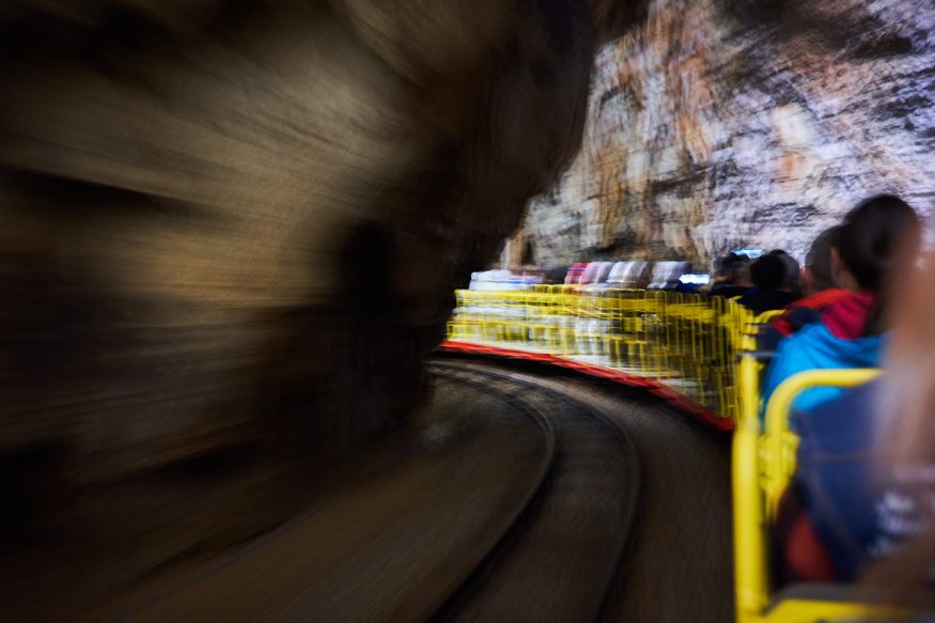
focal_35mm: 36
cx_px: 455
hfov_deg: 53.1
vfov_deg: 36.9
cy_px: 317
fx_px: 935
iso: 3200
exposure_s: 1/2.5
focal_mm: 35
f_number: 2.8
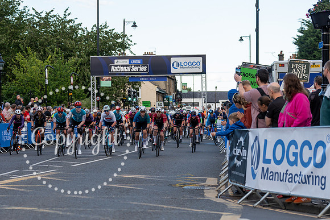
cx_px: 141
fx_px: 846
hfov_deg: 22.1
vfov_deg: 14.8
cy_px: 142
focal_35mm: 92
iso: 320
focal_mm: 70
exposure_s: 1/1000
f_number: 3.2
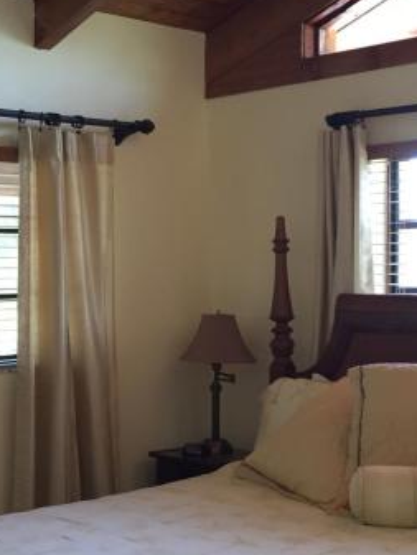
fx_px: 1059
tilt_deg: -2.5
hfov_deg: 22.1
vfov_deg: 29.3
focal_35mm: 66
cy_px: 346
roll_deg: +0.5
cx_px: 122
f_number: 2.2
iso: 80
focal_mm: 4.15
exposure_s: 1/30
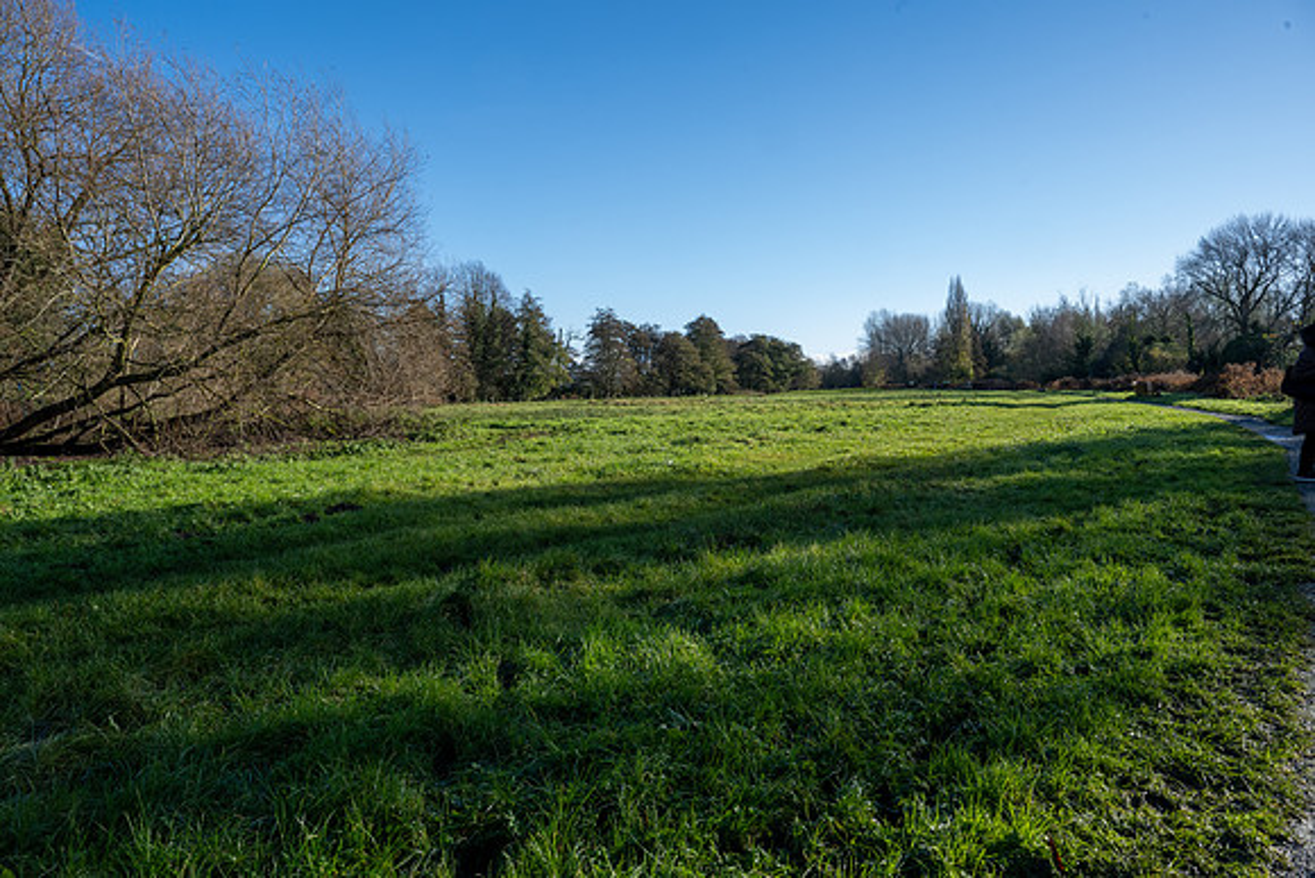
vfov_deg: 53.2
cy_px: 439
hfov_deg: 73.7
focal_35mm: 24
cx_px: 658
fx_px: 877
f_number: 13
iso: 400
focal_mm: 24
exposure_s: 1/160
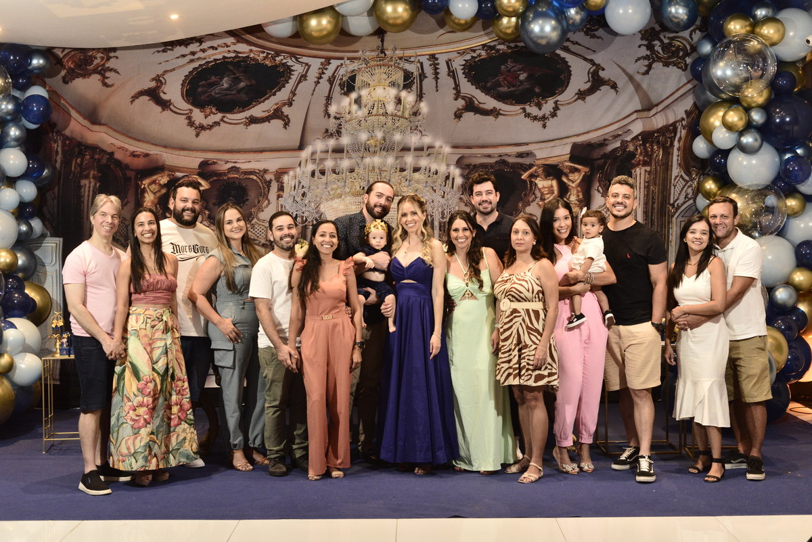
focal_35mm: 50
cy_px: 271
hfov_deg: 39.6
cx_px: 406
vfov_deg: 27.0
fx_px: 1128
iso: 2500
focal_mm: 50
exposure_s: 1/100
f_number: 4
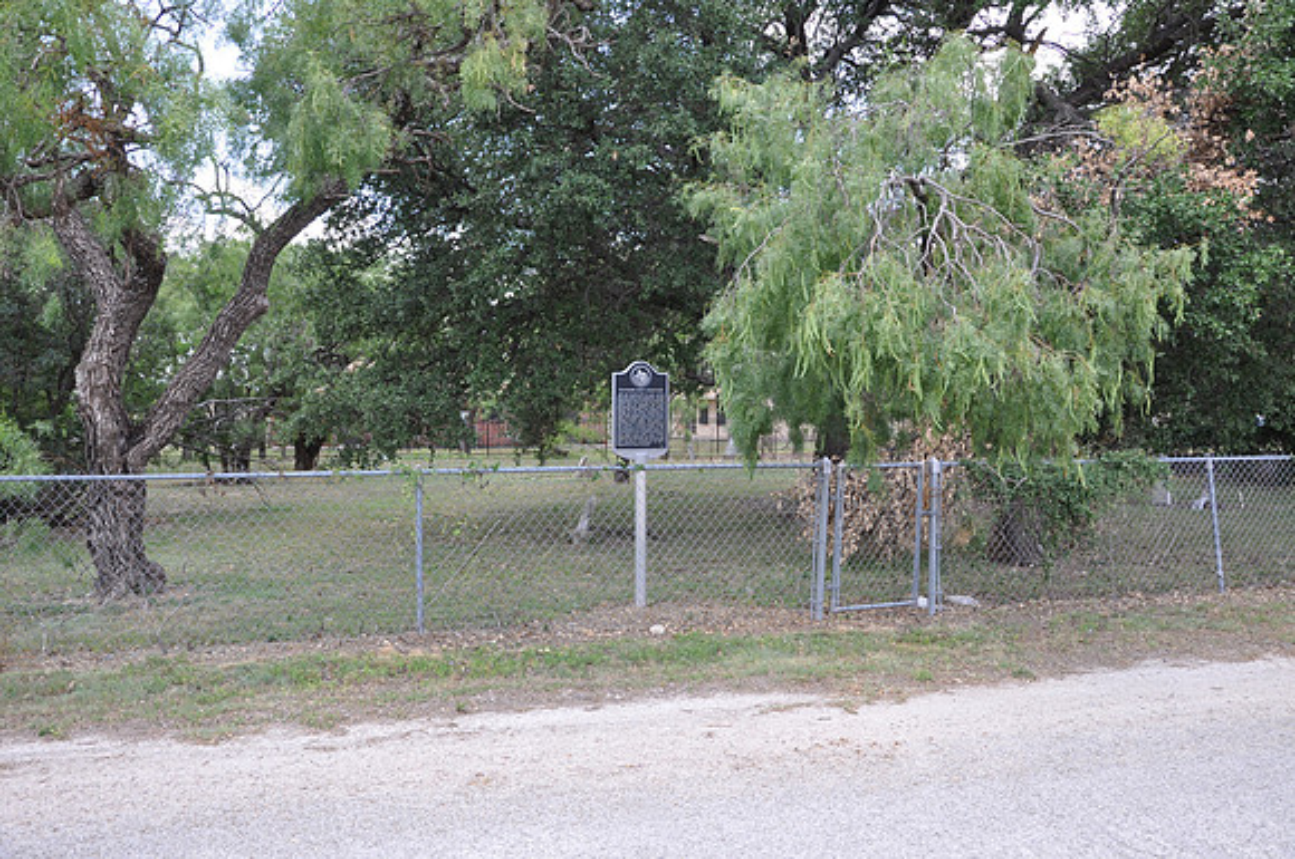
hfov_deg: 59.6
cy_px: 430
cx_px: 648
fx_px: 1132
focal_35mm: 32
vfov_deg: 41.6
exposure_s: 1/125
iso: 320
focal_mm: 21
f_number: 5.6
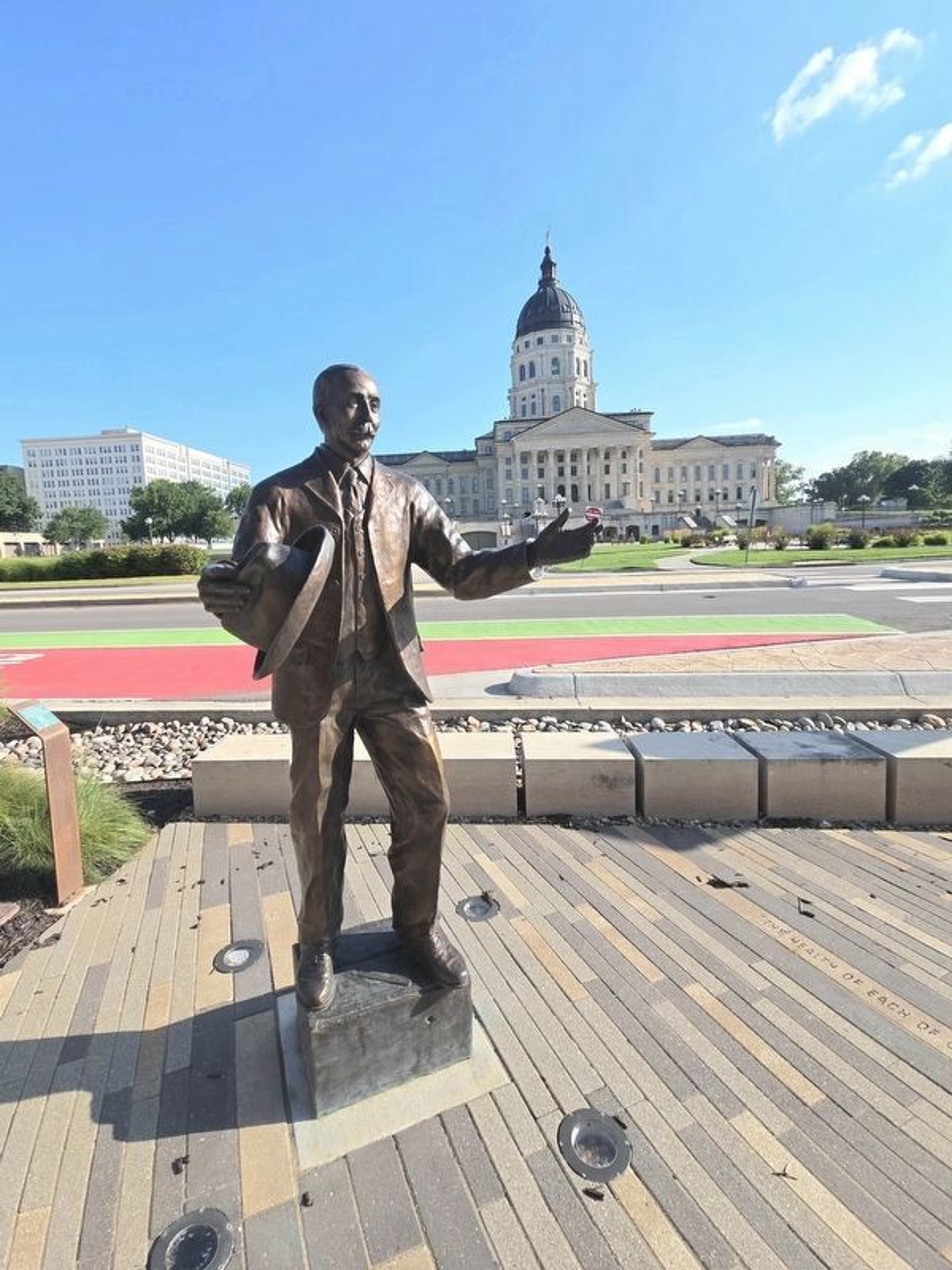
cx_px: 476
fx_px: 477
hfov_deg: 89.9
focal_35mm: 13
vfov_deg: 106.2
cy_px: 635
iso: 50
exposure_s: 1/1667
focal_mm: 2.2
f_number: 2.2
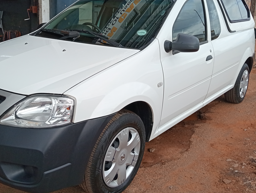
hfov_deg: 49.6
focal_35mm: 37
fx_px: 274
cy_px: 71
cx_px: 96
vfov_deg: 38.5
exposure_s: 1/766
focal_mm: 3.98
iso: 100
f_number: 1.8
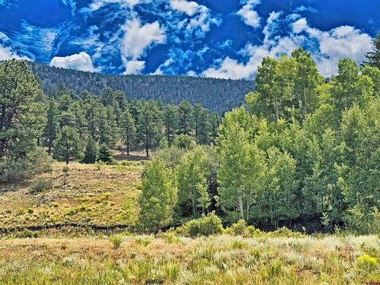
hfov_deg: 33.2
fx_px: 637
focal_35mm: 58
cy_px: 142
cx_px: 190
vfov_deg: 25.2
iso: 64
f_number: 1.78
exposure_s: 1/2494
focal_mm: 6.76
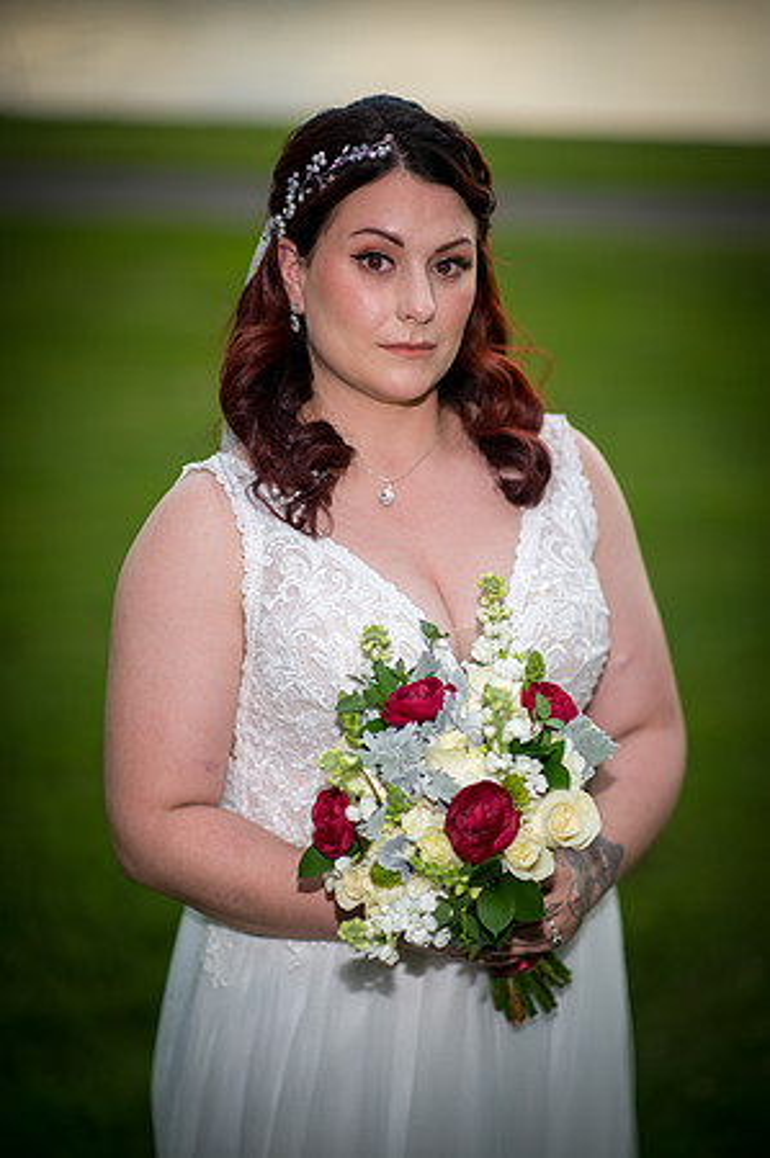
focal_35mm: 85
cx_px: 385
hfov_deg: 16.0
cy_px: 579
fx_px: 2733
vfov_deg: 23.9
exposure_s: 1/1000
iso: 100
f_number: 1.4
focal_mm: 85
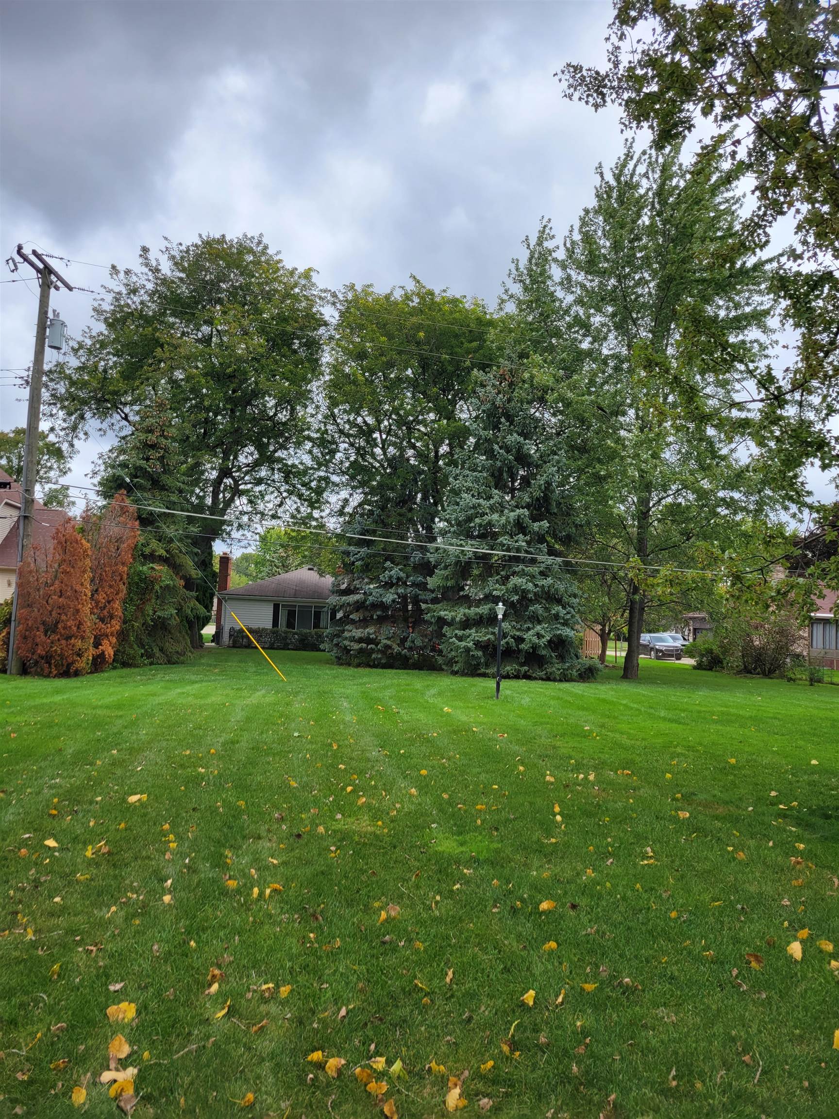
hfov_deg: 53.1
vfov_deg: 67.3
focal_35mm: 26
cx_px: 420
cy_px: 560
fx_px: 840
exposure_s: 1/1139
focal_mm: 5.4
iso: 40
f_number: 1.8
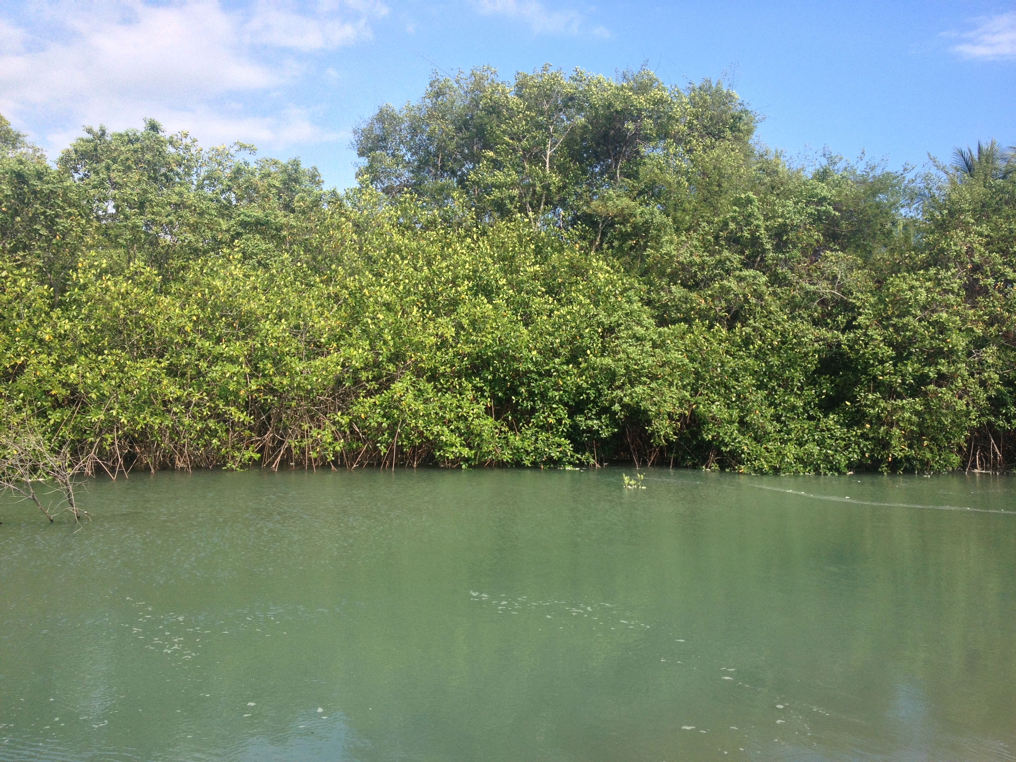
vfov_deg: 40.7
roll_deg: -0.6
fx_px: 1027
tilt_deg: -2.3
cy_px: 381
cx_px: 508
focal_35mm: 35
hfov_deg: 52.6
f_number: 2.4
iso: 50
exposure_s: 1/1200
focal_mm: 4.28
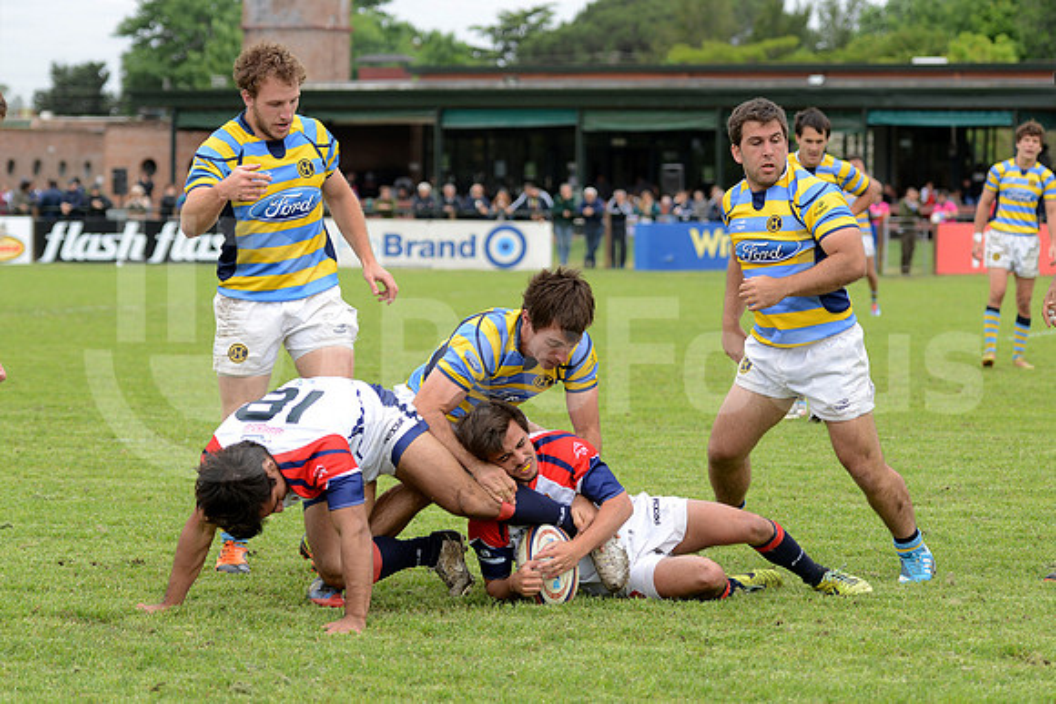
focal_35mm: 105
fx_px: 3081
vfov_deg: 13.0
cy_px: 352
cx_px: 528
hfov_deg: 19.5
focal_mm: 105
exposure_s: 1/640
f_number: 4
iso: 400
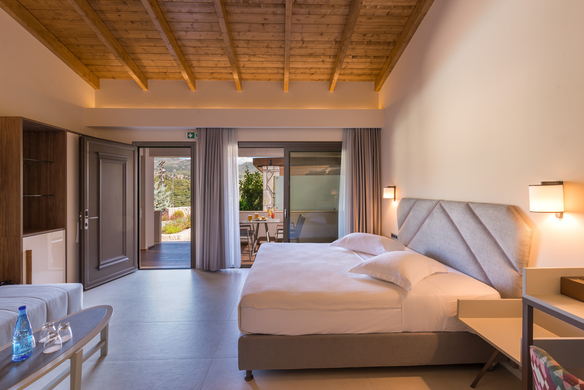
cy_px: 195
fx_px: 243
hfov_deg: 100.4
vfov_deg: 77.4
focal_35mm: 15
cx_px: 292
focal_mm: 15
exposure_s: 1/1.25
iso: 100
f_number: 10
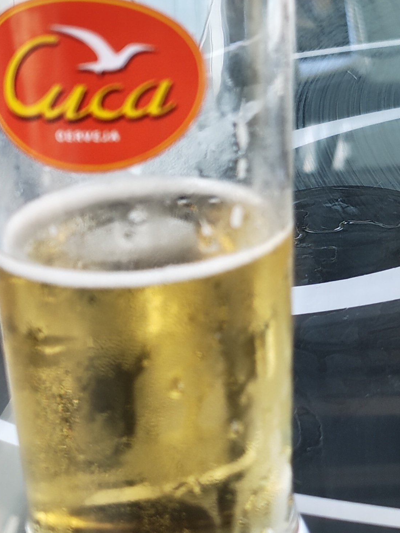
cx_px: 430
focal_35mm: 139
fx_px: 2141
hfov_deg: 10.6
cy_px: 131
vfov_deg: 14.1
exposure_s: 1/100
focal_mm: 5.56
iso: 195
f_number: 1.88
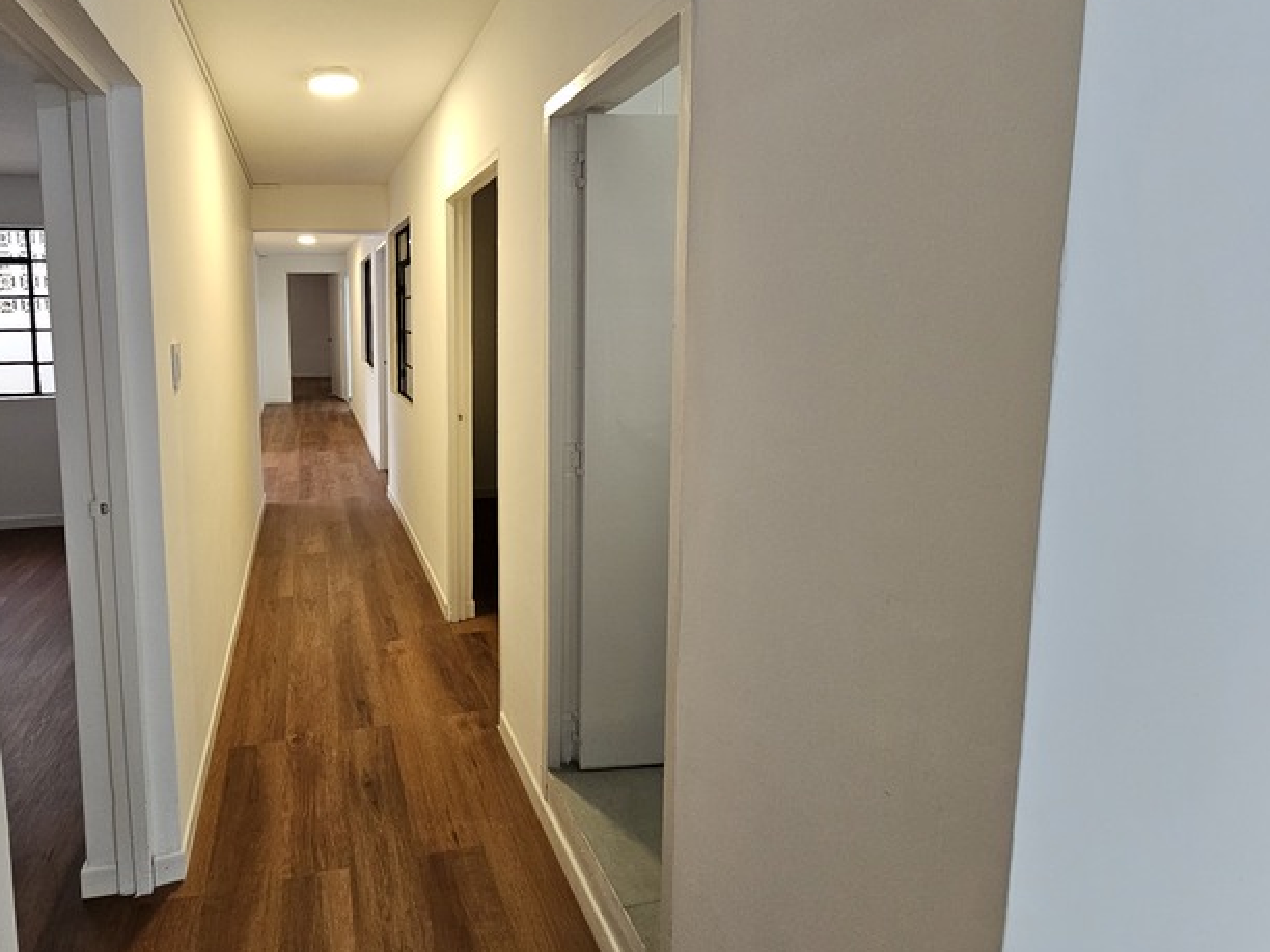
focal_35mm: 17
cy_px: 392
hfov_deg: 88.6
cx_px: 452
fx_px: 624
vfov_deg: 74.1
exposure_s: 1/100
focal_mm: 2.2
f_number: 2.2
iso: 320
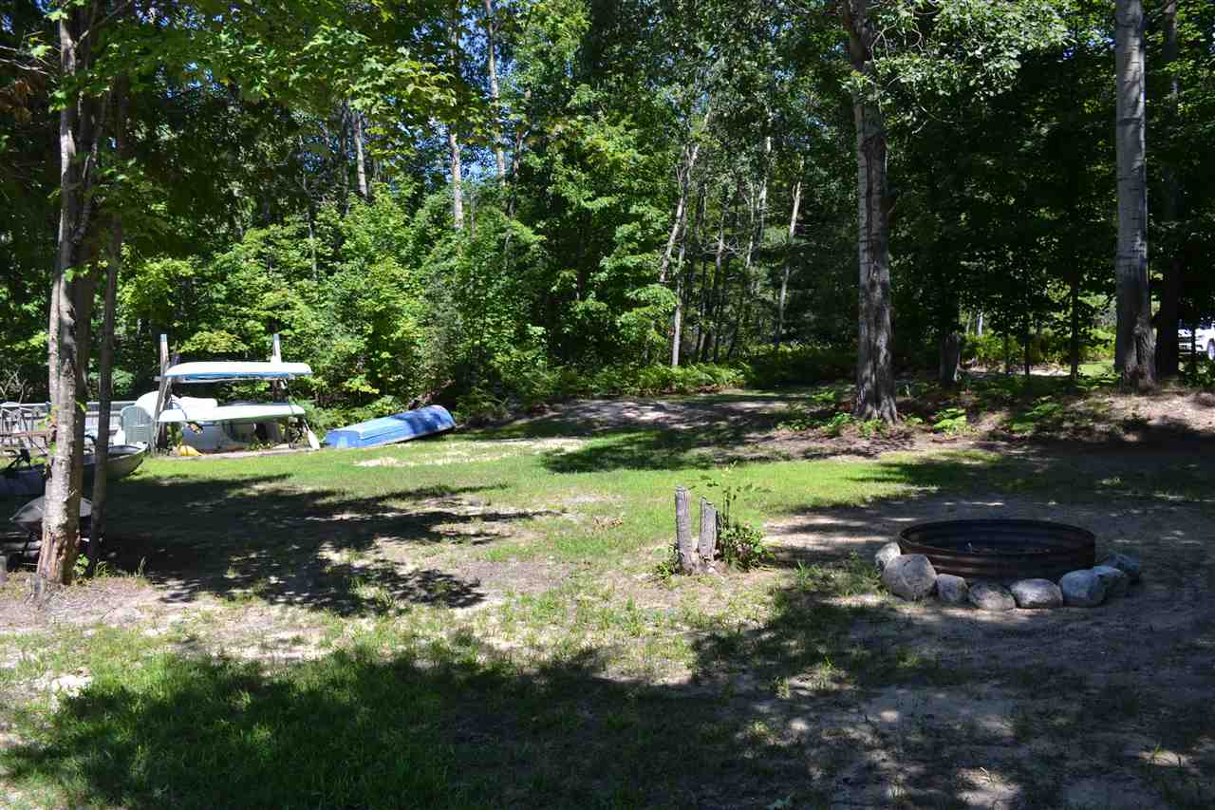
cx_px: 608
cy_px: 405
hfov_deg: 67.4
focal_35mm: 27
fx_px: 911
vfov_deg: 47.9
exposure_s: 1/160
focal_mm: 18
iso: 100
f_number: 6.3
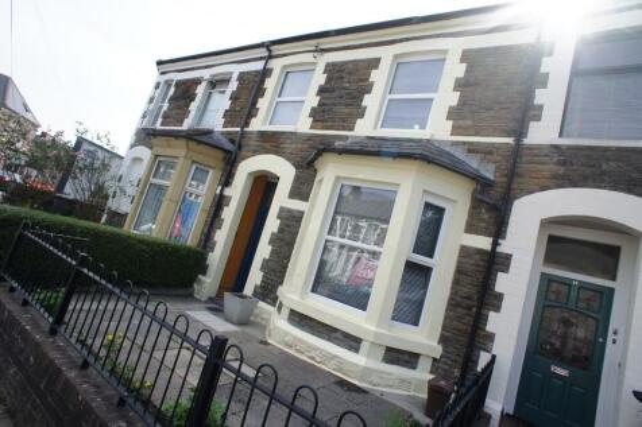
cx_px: 321
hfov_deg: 73.8
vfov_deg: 53.1
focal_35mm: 24
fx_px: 428
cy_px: 214
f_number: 6.3
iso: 200
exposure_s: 1/320
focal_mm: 16
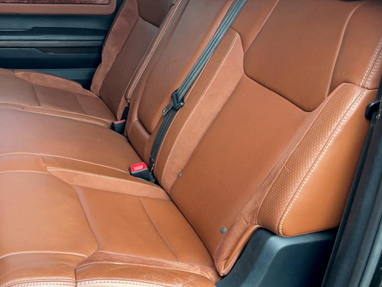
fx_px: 441
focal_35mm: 40
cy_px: 145
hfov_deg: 46.4
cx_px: 145
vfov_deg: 36.0
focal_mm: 3
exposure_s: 1/60
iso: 64
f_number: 1.8
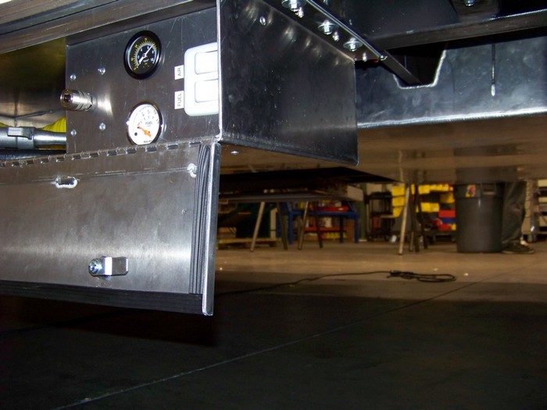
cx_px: 274
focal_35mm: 36
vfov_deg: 39.7
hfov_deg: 51.4
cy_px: 205
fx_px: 569
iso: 200
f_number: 2.8
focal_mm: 5.85
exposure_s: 1/30
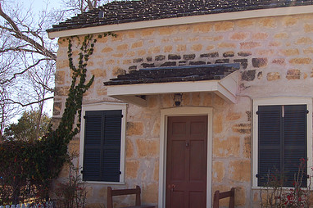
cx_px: 220
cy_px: 125
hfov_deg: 46.3
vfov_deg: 32.5
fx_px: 356
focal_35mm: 41
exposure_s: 1/160
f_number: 9
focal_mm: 18
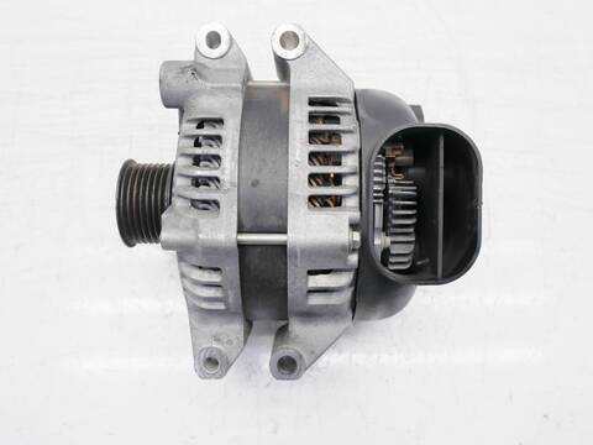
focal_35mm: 32
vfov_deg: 44.2
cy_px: 222
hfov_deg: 56.8
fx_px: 548
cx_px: 296
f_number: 3.9
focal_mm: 16
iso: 200
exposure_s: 1/80
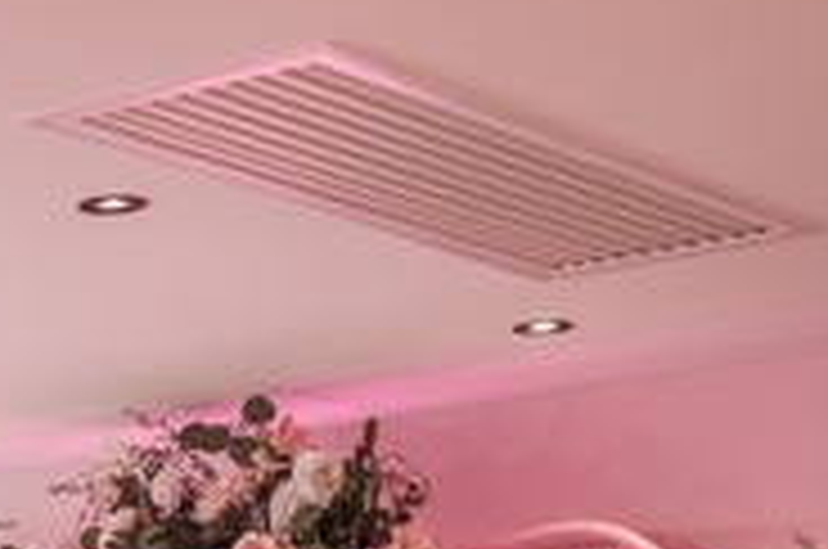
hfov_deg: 13.7
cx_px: -414
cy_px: 970
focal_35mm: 141
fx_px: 3237
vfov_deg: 9.3
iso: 100
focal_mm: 35
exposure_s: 1/60
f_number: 3.5
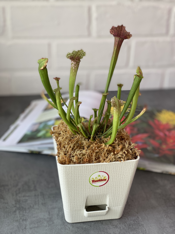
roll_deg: -2.5
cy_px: 117
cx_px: 88
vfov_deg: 36.8
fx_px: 351
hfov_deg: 28.0
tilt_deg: -26.3
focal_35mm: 52
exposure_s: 1/122
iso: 50
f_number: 2
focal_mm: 6
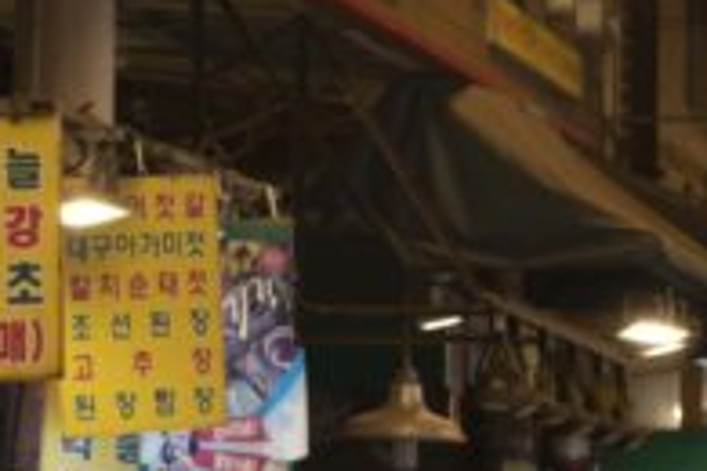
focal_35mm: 221
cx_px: 1233
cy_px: 364
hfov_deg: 8.9
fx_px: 4340
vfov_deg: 6.2
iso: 320
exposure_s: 1/160
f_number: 5.6
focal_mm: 42
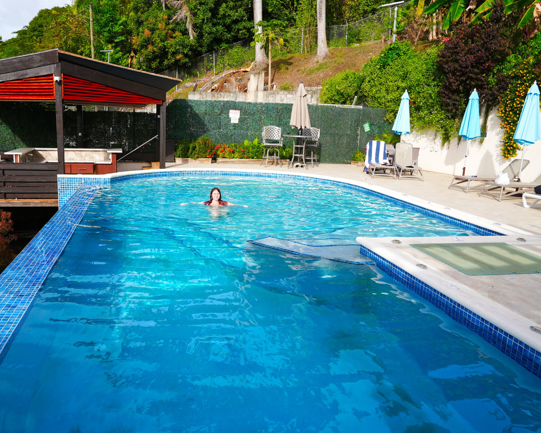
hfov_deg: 61.9
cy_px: 220
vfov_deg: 51.5
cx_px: 227
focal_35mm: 28
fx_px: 448
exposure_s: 1/320
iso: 80
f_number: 5
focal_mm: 24
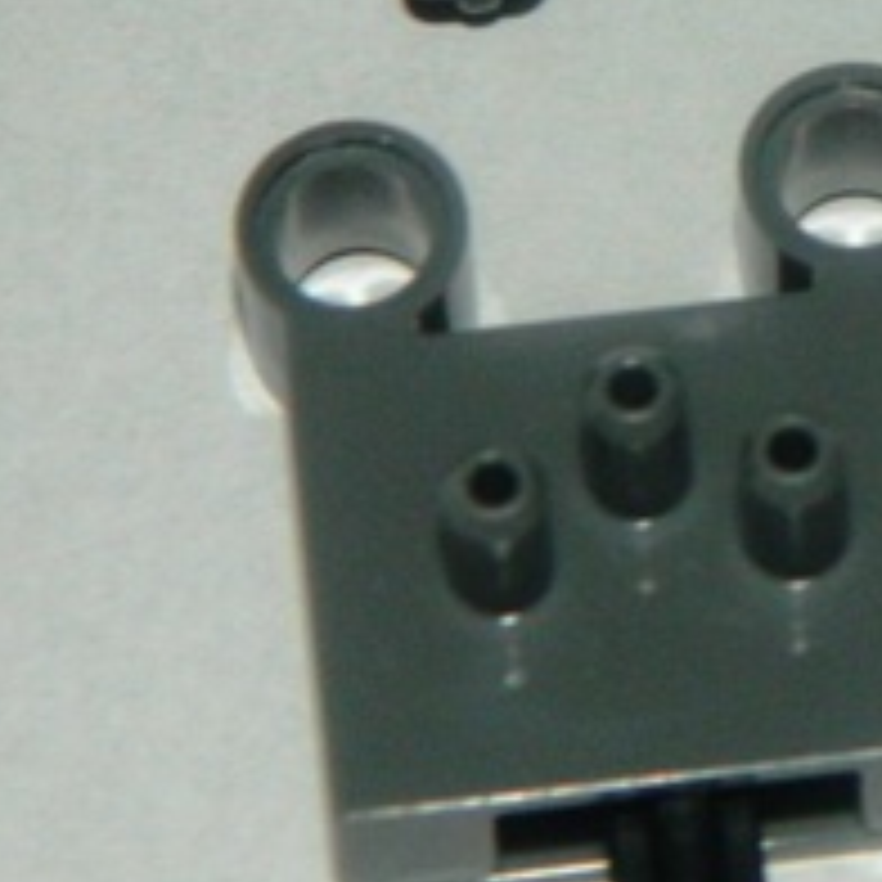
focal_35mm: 303
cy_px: 14
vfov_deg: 5.8
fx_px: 8735
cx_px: 1206
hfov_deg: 5.7
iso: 200
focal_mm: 15.1
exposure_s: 1/50
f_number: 11.9
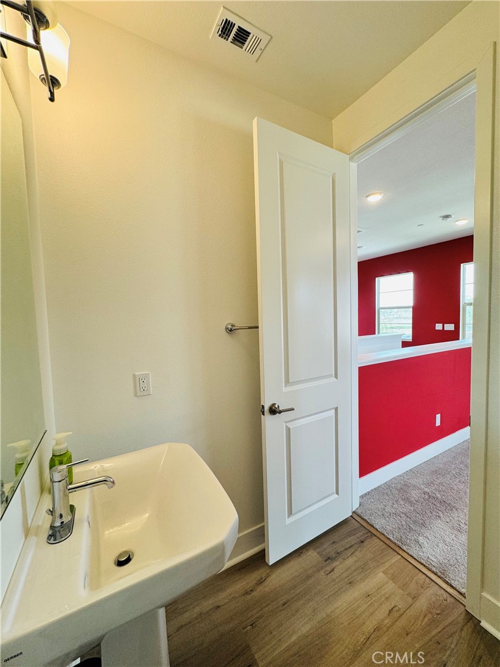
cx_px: 250
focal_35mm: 14
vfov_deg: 102.1
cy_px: 334
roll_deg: +1.9
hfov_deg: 85.7
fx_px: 270
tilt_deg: -2.9
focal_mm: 2.22
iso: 125
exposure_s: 1/120
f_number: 2.2
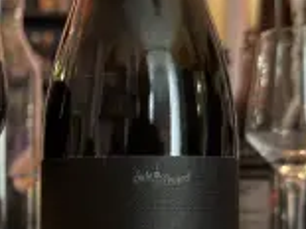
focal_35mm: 62
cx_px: 14
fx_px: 548
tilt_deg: -0.6
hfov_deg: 29.5
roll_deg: -0.4
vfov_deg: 23.2
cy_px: 193
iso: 2000
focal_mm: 6.76
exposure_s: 1/23
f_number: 1.78
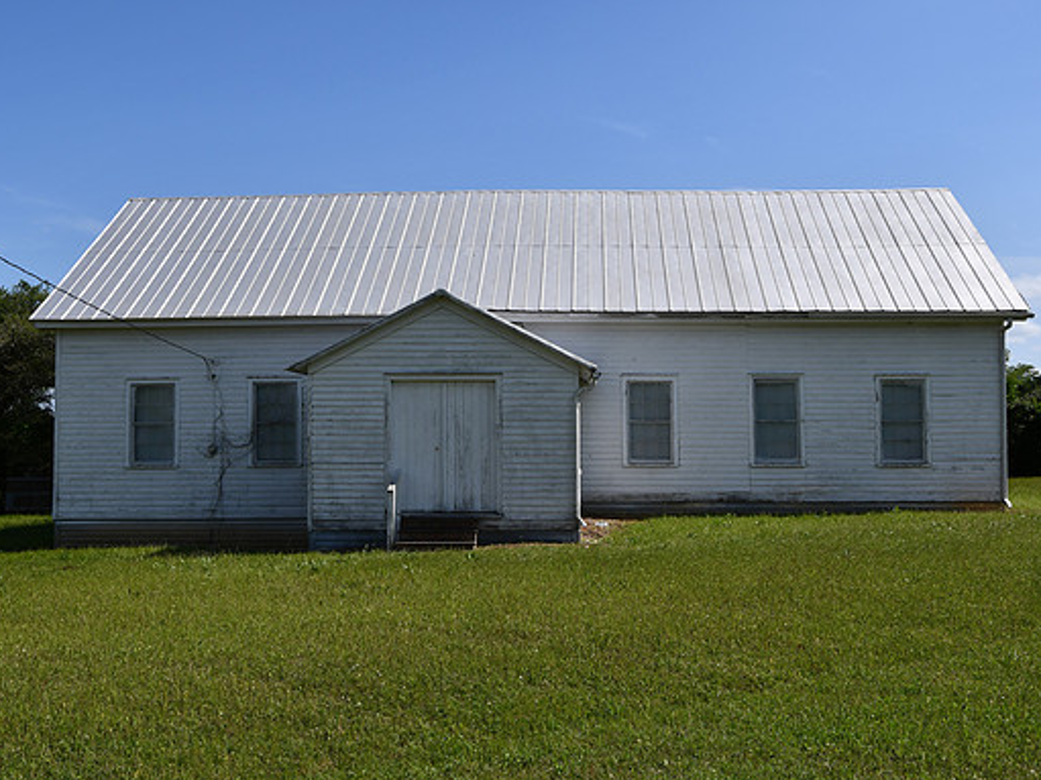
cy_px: 390
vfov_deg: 39.6
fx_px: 1082
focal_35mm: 36
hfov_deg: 51.3
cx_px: 548
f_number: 10
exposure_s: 1/400
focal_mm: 22
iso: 125
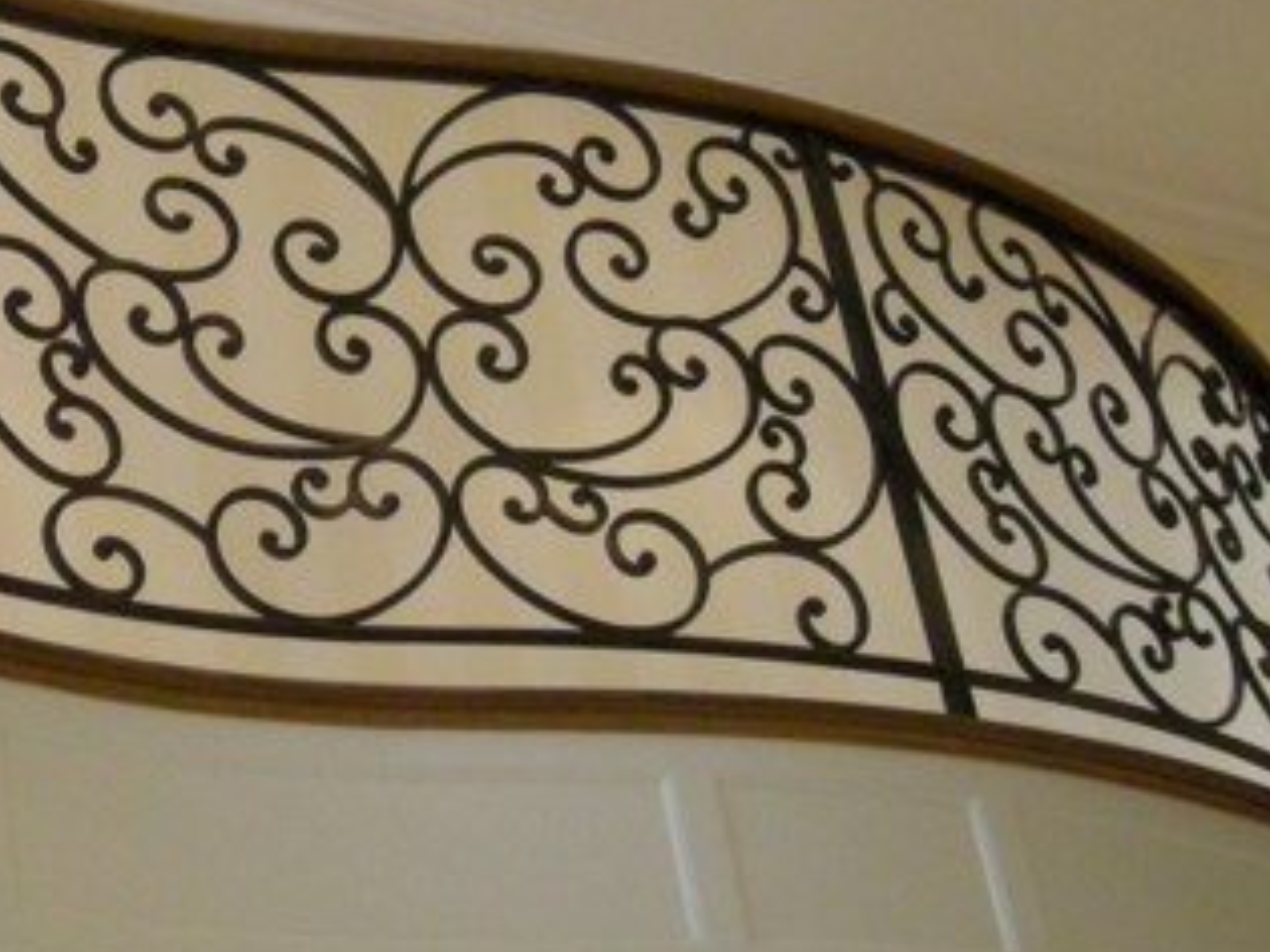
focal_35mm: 89
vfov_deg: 16.5
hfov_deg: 21.6
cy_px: 246
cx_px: 181
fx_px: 3264
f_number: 2.8
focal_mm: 5.7
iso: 400
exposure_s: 1/30
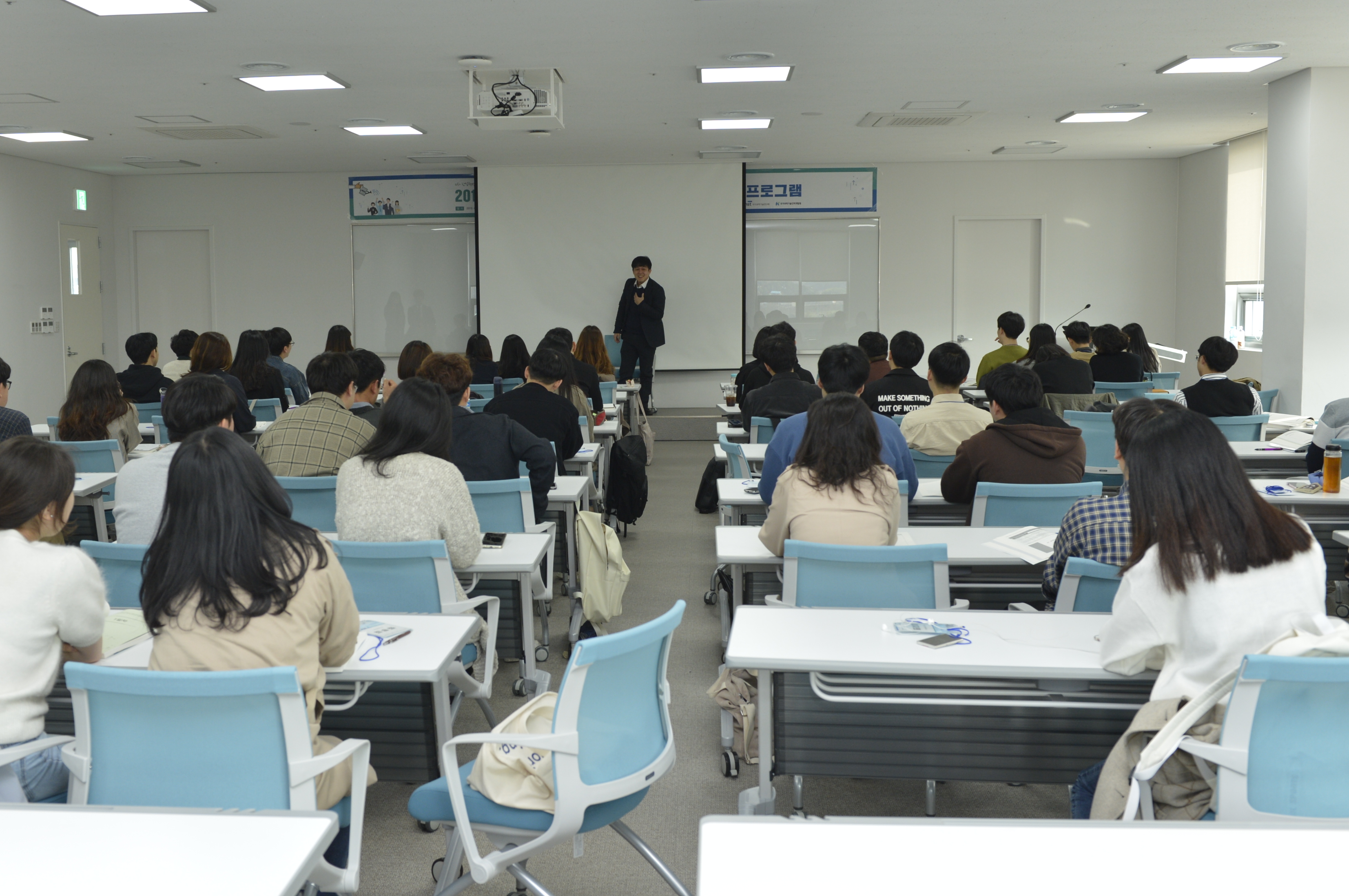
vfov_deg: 35.0
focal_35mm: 38
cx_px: 602
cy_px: 418
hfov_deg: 50.6
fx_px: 1422
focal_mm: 34
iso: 1000
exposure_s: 1/160
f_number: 5
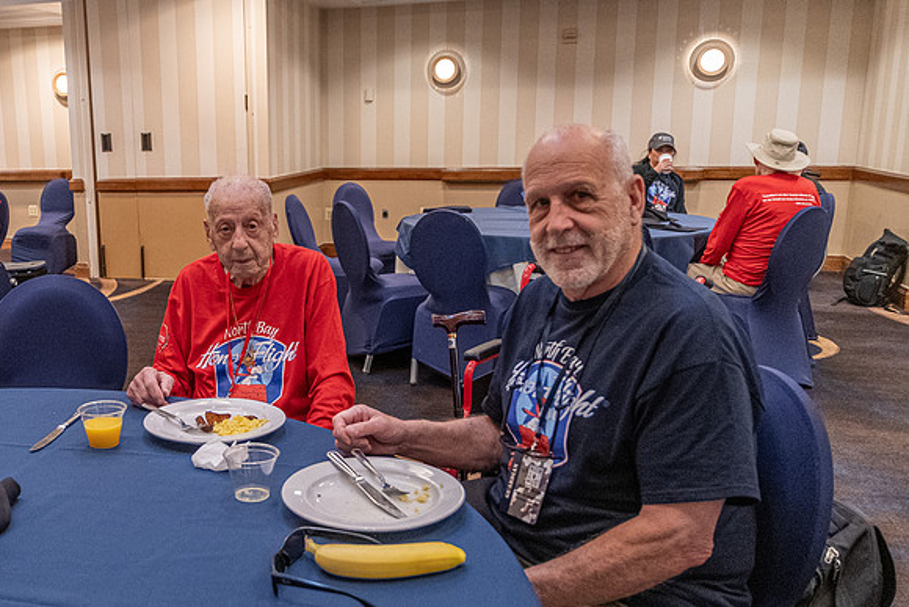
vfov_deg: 37.8
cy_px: 314
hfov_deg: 52.8
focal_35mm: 35
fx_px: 886
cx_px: 277
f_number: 2.8
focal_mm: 16
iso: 2500
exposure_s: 1/125
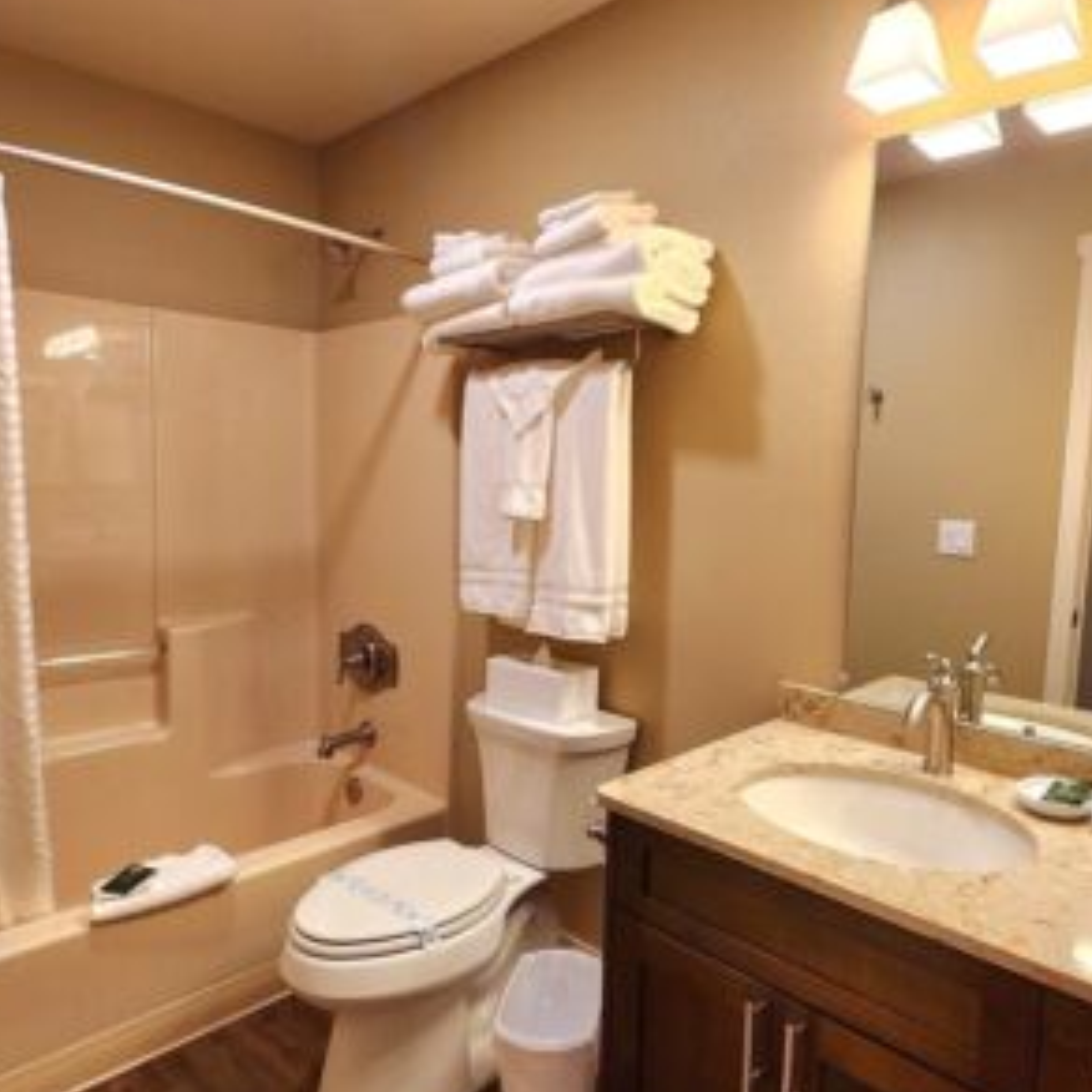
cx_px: 598
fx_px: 749
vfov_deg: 72.1
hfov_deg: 72.0
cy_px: 578
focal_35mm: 21
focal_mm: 2.2
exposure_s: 1/60.2
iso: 200
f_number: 2.2
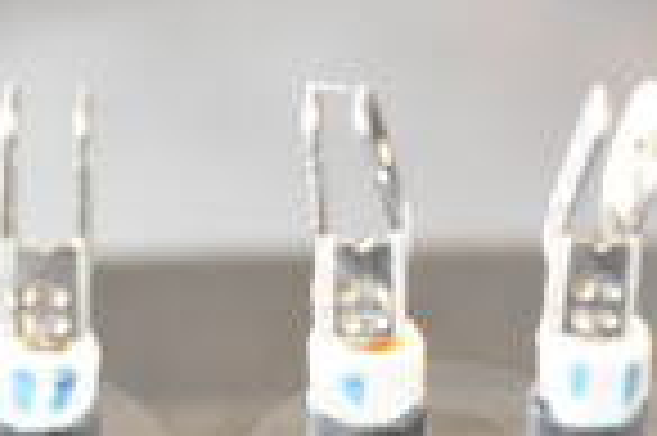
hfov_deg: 10.2
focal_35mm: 201
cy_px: 721
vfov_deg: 6.7
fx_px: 3664
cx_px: 292
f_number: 5
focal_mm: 32
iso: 1600
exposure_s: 1/100
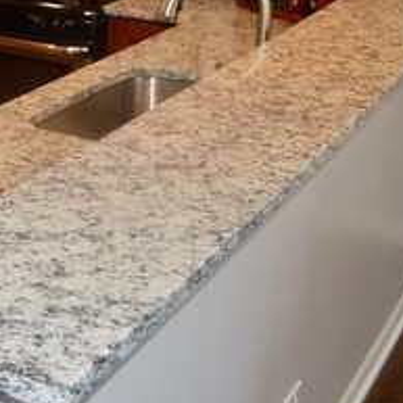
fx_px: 1001
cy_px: 4
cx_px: -169
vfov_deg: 22.0
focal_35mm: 76
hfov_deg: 20.2
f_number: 3.5
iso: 800
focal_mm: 18
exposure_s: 1/60
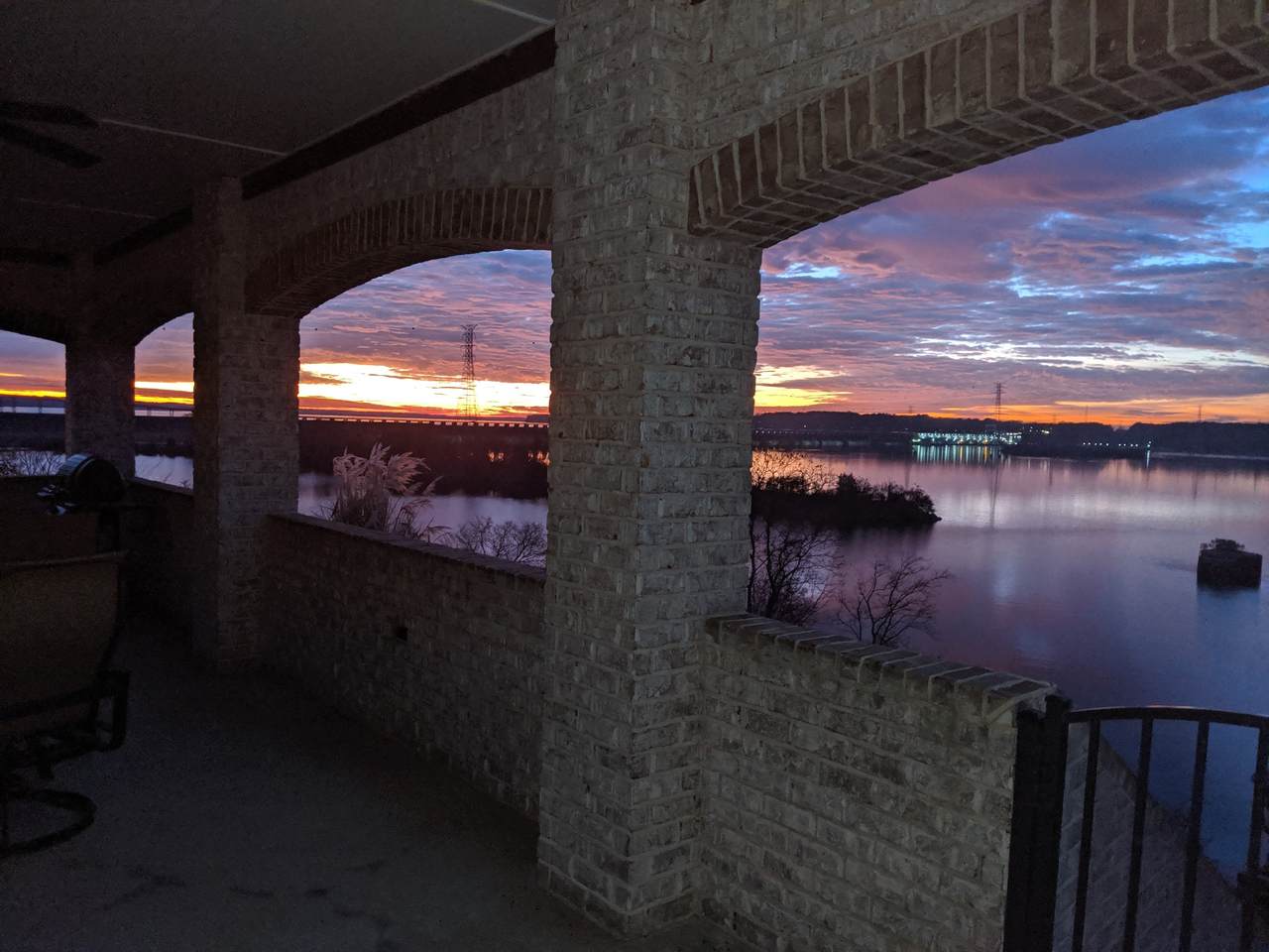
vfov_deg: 51.4
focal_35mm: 27
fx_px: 990
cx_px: 634
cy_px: 476
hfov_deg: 65.3
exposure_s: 1/17.1
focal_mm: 4.44
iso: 419
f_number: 1.8
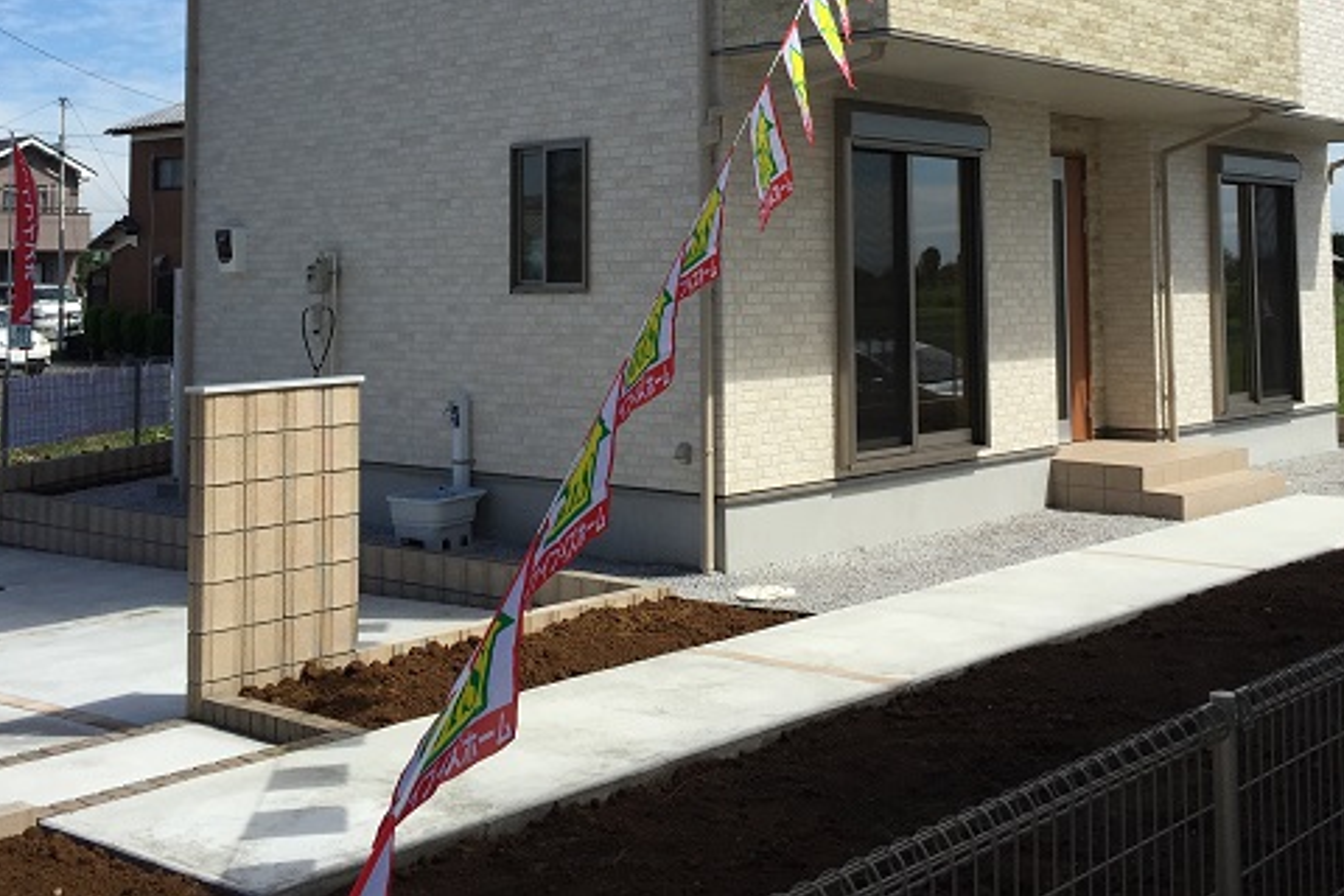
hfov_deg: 44.5
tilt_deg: +2.3
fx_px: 1643
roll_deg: -0.5
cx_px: 697
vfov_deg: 29.7
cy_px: 164
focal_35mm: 44
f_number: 2.2
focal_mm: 4.15
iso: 32
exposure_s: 1/2475
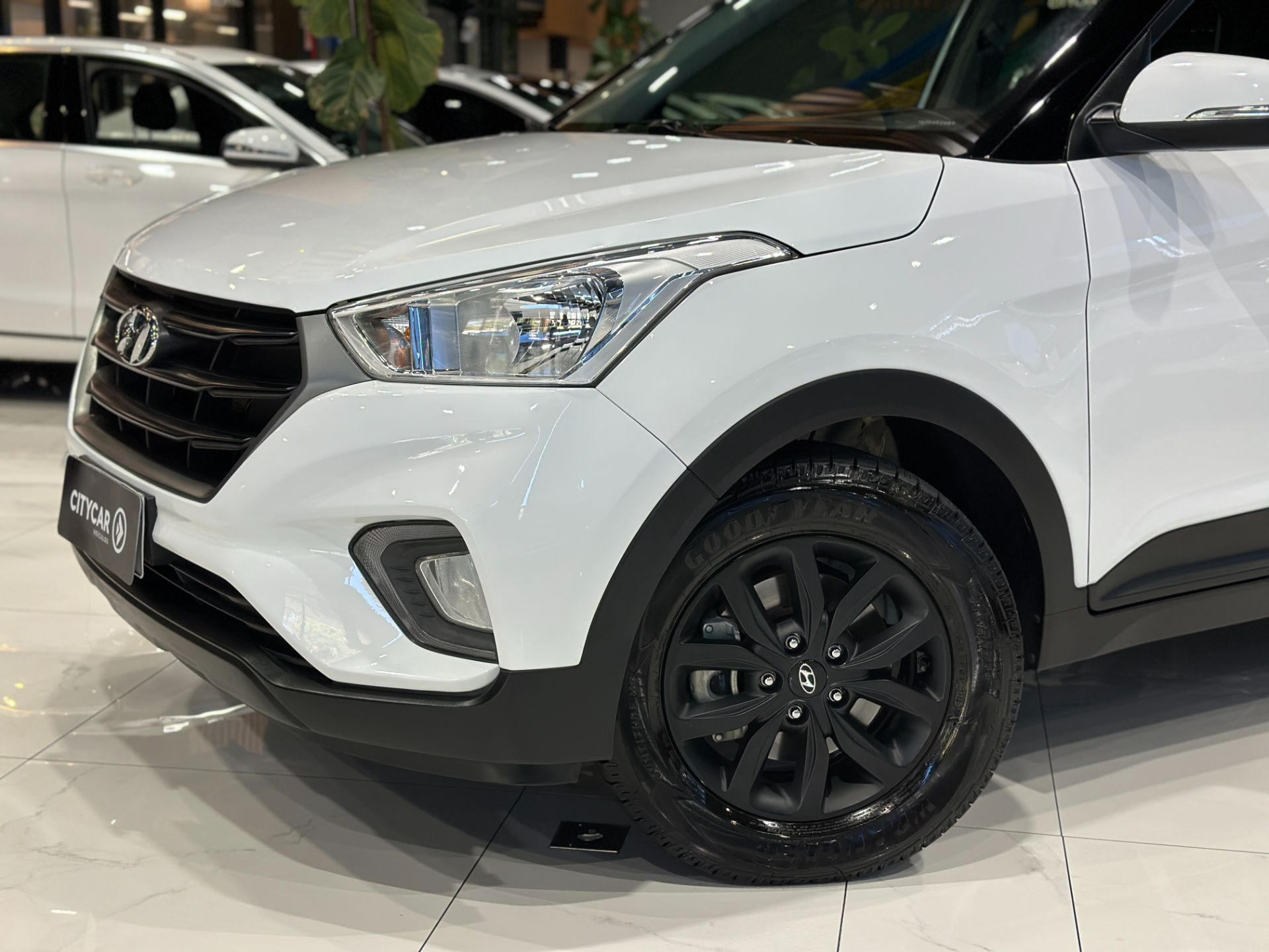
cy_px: 476
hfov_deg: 39.7
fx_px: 1760
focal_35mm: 48
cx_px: 634
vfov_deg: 30.3
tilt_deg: -11.9
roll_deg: -0.2
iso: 100
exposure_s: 1/120
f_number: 1.78
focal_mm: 6.86
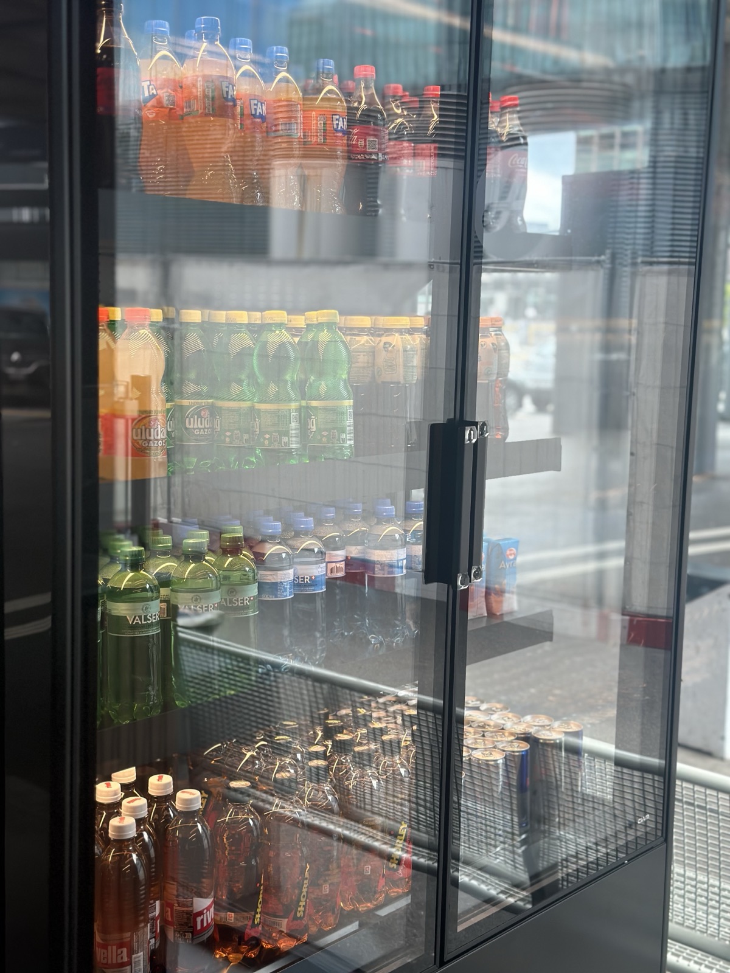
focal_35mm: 48
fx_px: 1350
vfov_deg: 39.7
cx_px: 365
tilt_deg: -6.3
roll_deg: -2.2
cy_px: 486
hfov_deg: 30.3
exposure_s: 1/333
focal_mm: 6.86
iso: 80
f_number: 1.78
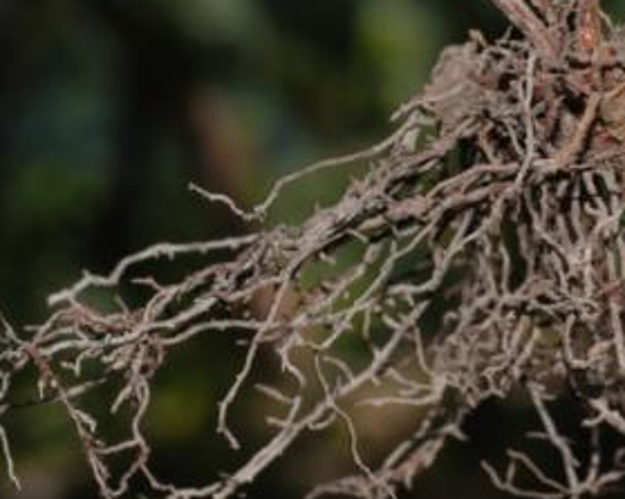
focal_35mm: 212
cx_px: 578
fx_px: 3920
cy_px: 103
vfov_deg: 7.3
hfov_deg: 9.1
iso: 200
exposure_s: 1/60
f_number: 22
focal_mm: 70
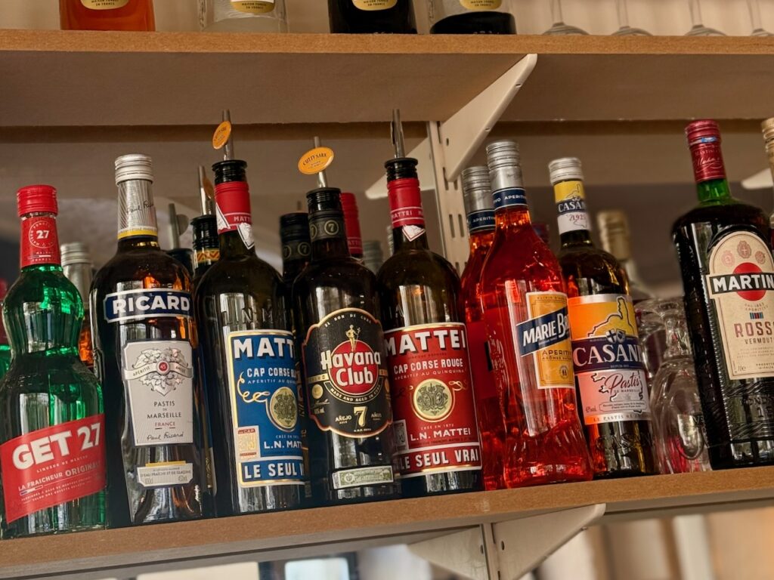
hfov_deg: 39.7
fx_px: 1073
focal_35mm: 48
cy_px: 290
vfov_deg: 30.3
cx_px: 387
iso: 160
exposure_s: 1/137
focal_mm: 6.76
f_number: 1.78
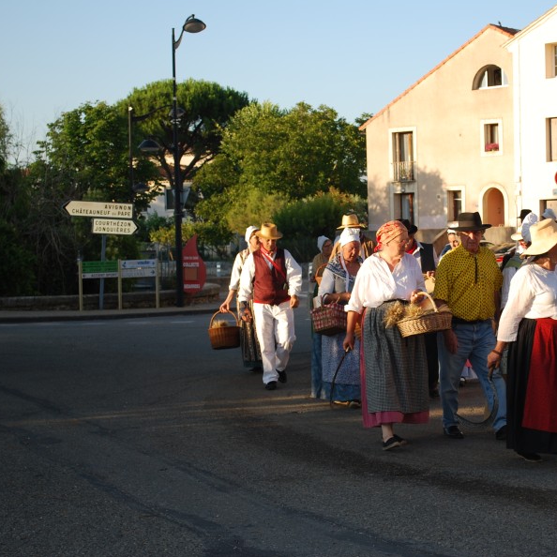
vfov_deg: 23.7
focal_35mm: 73
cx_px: 396
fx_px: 1329
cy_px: 280
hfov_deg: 23.5
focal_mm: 38
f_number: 5.3
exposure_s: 1/160
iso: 100
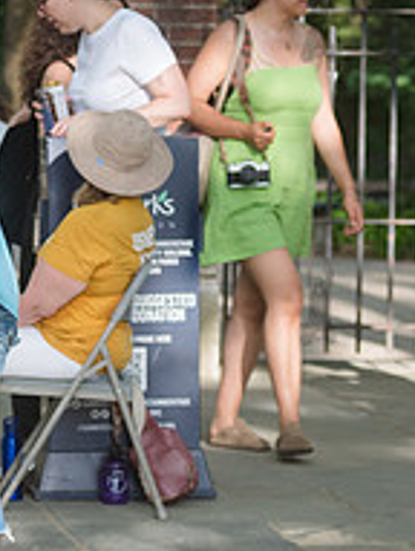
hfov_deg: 4.9
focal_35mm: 303
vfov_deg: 6.5
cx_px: -148
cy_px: 101
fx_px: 4827
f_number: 4
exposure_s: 1/1000
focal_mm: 92
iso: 500
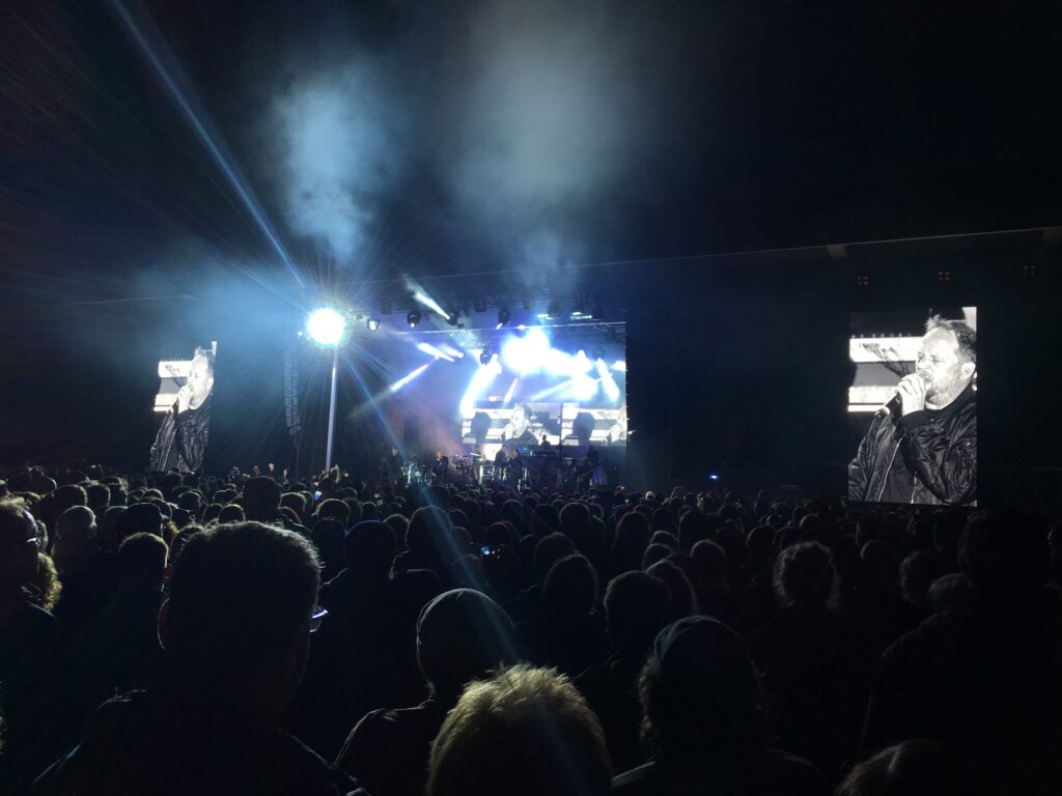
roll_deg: -3.6
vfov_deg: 48.2
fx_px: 890
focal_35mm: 29
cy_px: 398
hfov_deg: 61.7
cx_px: 531
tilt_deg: +6.4
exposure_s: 1/50
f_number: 2.2
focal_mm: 4.15
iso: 25
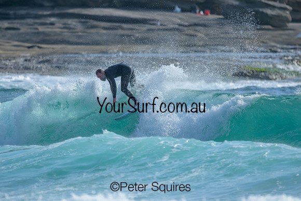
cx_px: 150
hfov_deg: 2.6
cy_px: 100
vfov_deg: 1.7
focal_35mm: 800
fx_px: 6690
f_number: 6.3
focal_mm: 800
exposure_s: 1/2000
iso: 220
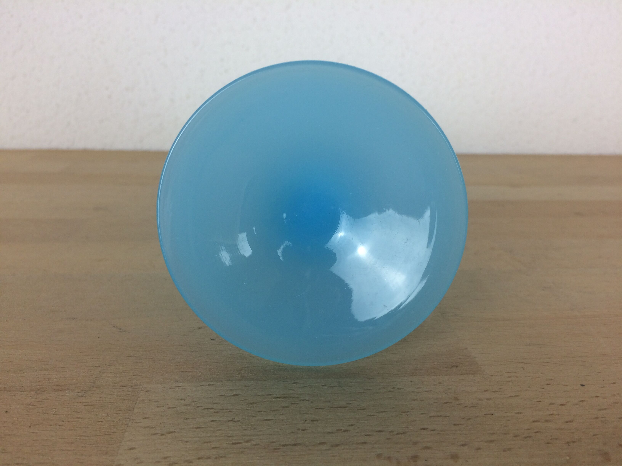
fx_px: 521
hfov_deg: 61.7
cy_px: 233
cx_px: 311
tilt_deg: -16.1
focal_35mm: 29
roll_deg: -2.1
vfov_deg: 48.2
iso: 32
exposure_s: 1/50
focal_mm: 4.15
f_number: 2.2
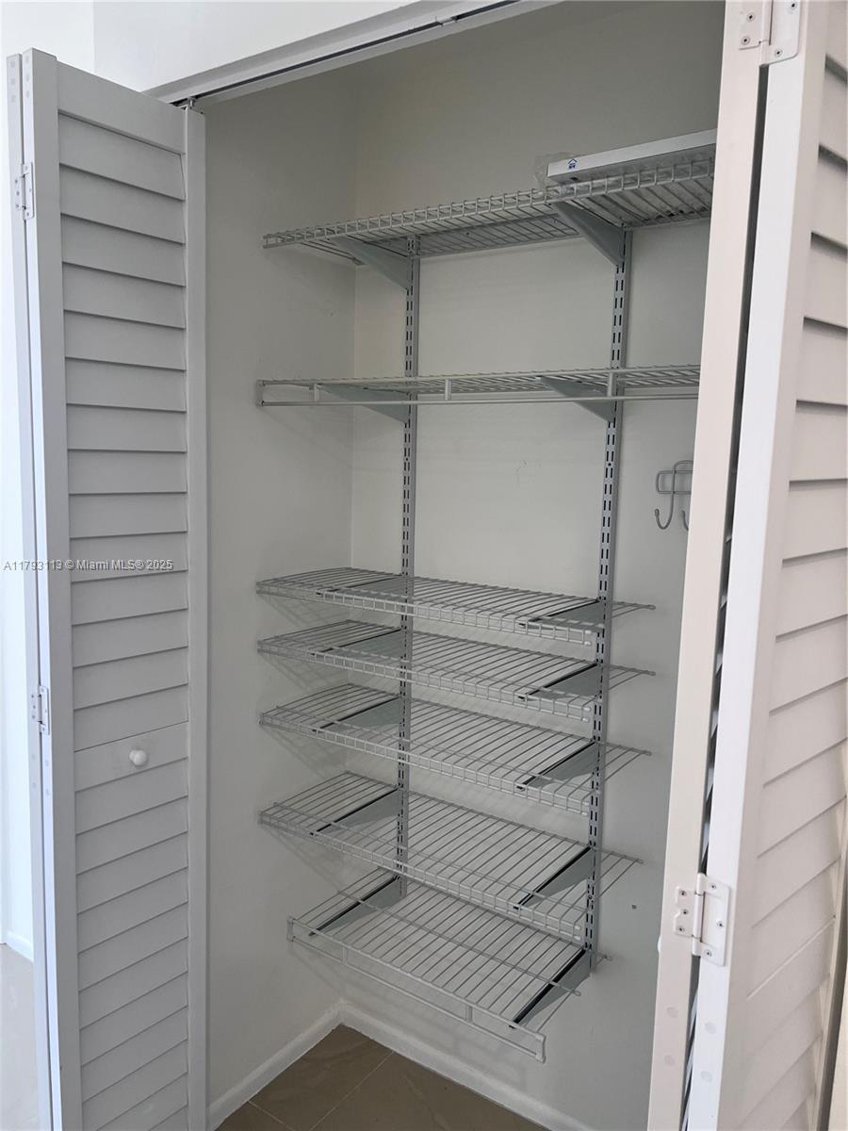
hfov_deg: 53.1
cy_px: 566
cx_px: 424
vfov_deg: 67.3
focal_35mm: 26
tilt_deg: -6.9
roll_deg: -0.5
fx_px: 849
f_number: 1.5
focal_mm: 5.7
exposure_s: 1/120
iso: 125
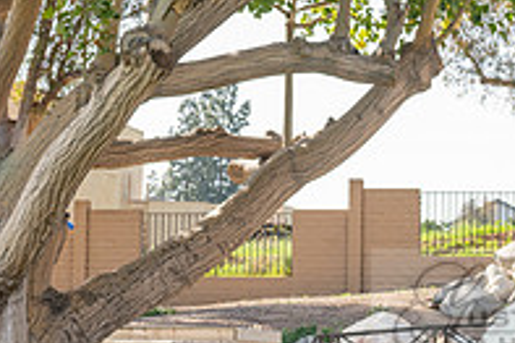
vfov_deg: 11.9
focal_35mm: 115
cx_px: 434
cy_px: 250
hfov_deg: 17.6
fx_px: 1644
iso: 200
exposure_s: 1/320
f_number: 5.6
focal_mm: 32
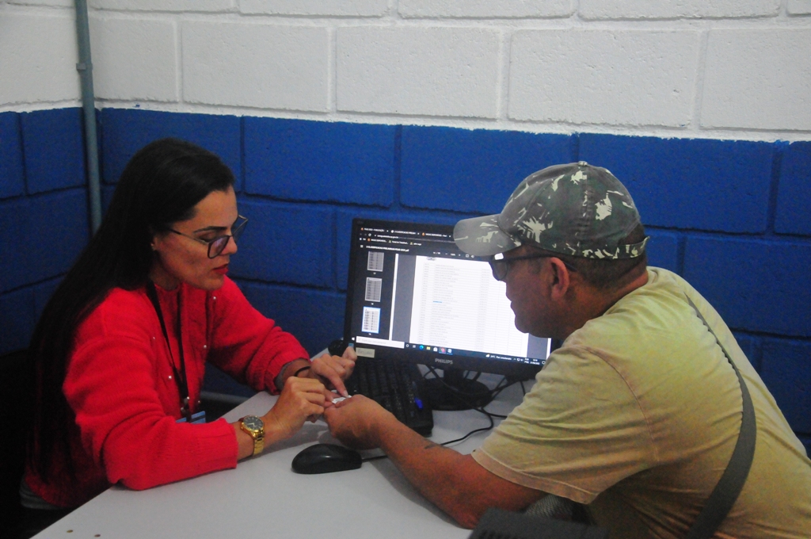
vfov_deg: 8.7
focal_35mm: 158
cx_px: 406
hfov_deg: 13.1
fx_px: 3544
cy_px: 270
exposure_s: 1/160
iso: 3200
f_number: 6.3
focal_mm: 105
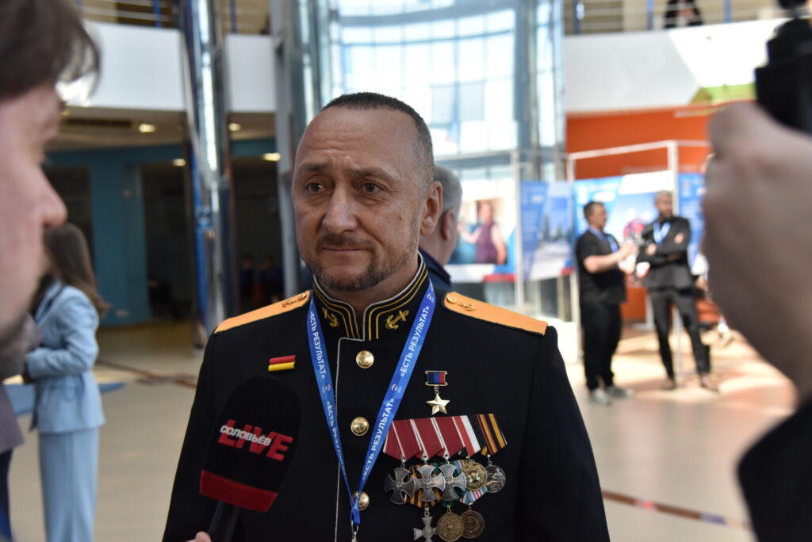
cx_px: 406
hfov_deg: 41.1
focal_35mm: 48
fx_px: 1083
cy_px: 271
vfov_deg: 28.1
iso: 1250
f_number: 5
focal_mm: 48
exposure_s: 1/640
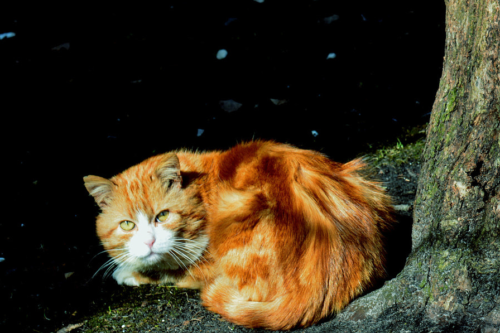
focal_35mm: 241
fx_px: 3346
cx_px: 281
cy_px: 158
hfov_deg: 8.5
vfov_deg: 5.7
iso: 200
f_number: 11
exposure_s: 1/100
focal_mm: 90
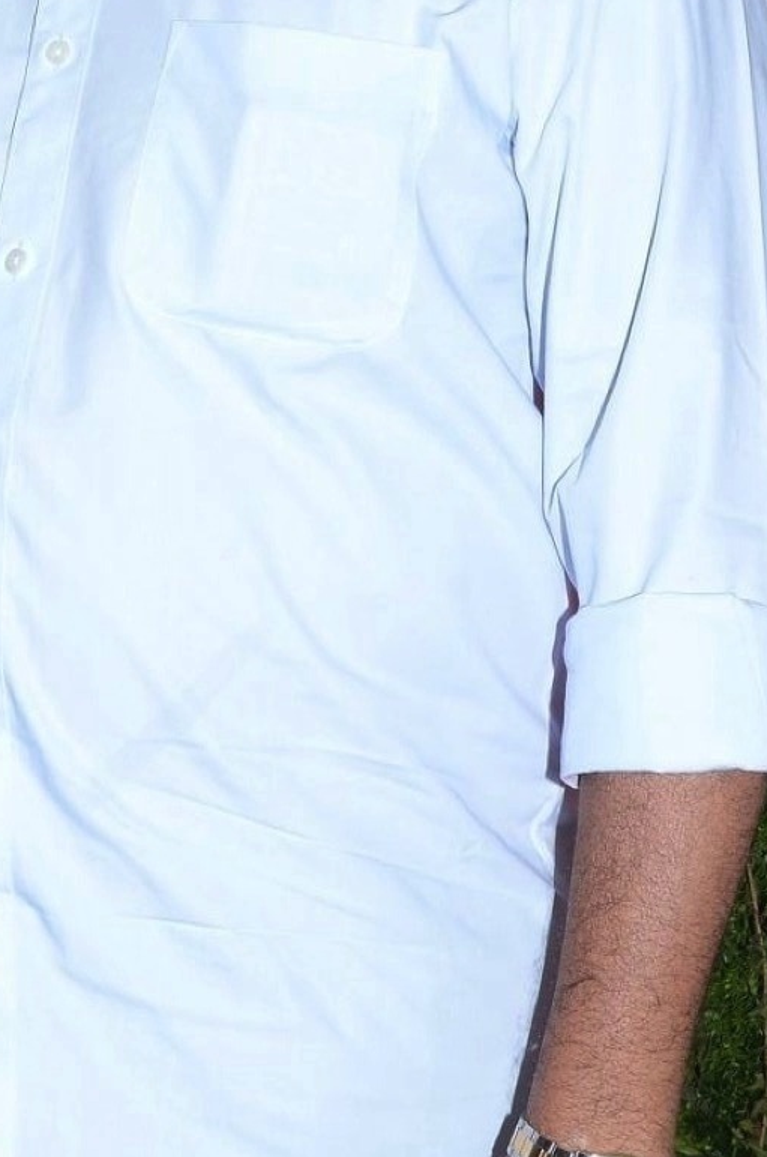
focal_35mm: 141
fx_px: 4524
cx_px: 15
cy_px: 383
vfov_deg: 14.6
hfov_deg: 9.6
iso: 500
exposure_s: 1/125
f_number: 9
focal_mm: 40
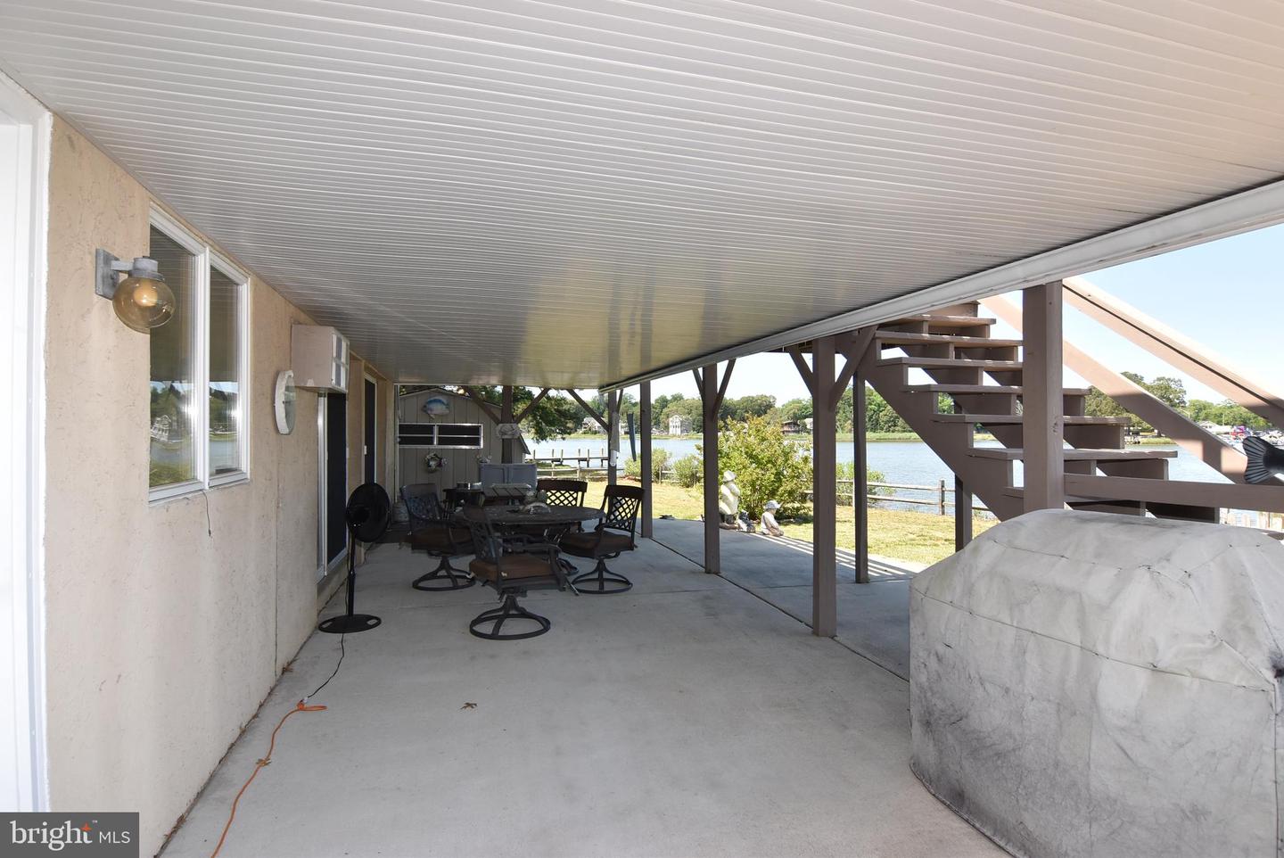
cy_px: 429
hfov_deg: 90.0
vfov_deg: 67.5
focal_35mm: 18
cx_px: 642
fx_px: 642
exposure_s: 1/200
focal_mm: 12
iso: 400
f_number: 13
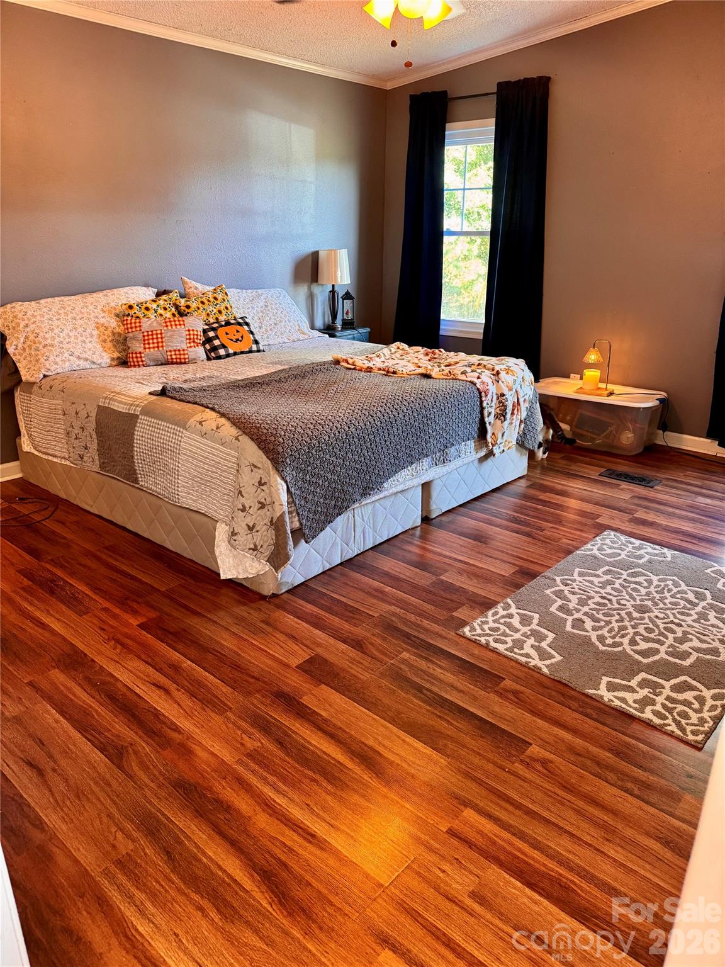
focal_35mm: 24
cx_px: 362
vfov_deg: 71.6
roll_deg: +0.1
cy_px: 484
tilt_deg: -20.3
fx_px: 670
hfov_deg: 56.8
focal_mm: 6.76
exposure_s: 1/60
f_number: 1.78
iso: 320
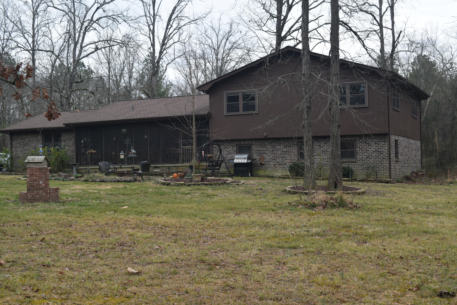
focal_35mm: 51
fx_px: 647
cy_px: 152
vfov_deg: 26.5
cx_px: 228
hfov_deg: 38.9
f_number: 8
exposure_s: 1/250
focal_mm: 34
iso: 320
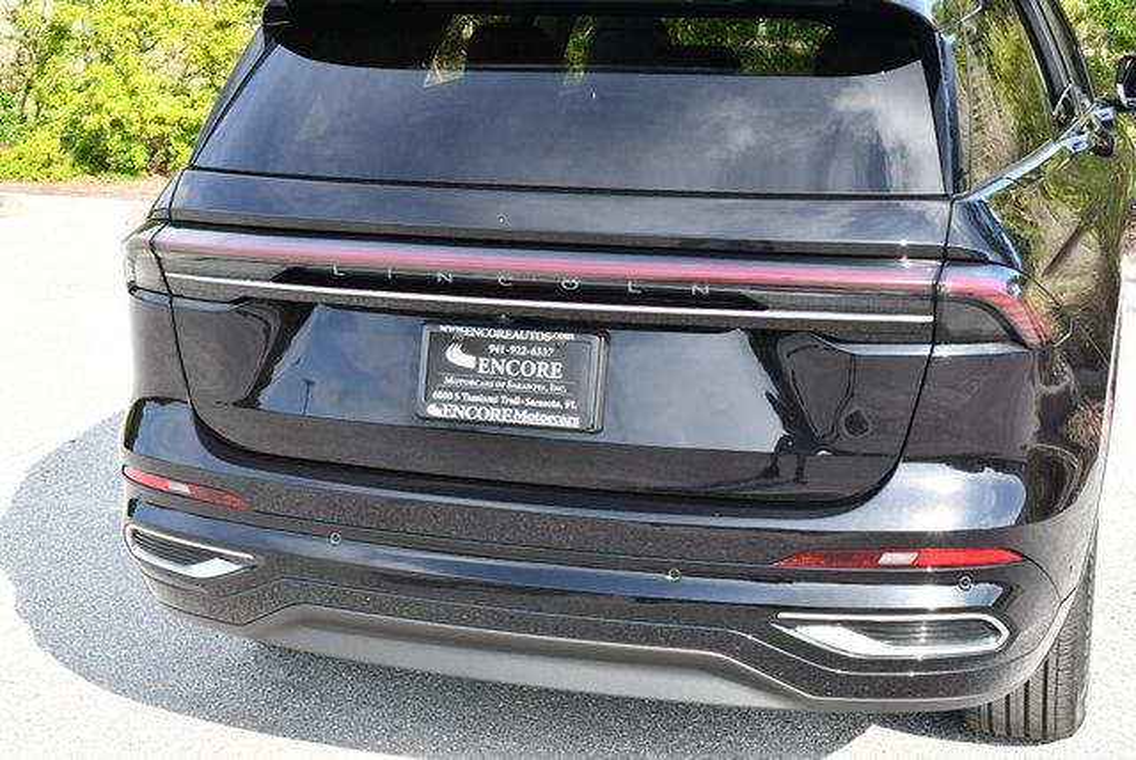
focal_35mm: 58
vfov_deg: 23.4
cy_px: 380
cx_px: 568
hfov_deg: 34.5
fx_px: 1832
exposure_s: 1/250
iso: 220
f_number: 5.6
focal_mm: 29
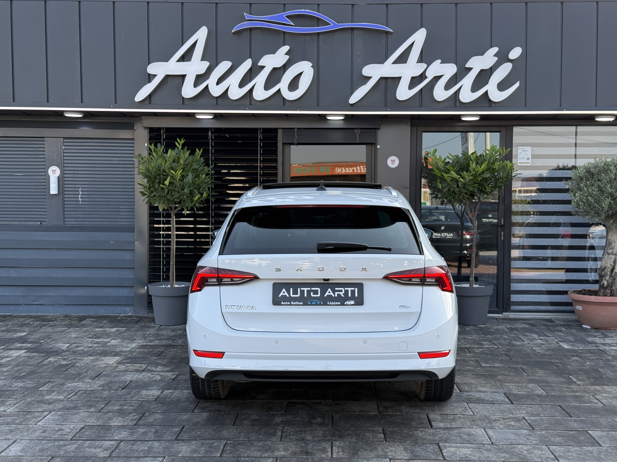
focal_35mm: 48
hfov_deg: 39.7
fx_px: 856
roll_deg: -0.4
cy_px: 231
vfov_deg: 30.3
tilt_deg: -1.5
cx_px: 308
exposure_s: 1/611
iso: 64
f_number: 1.78
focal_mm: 6.76
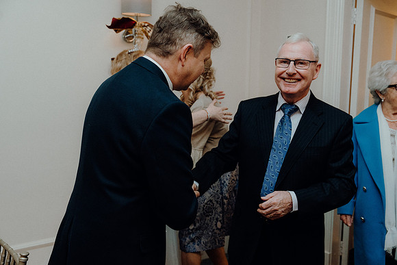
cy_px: 132
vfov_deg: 38.9
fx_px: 375
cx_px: 198
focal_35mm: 34
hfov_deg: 55.8
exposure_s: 1/200
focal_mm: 34
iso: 2500
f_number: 3.5
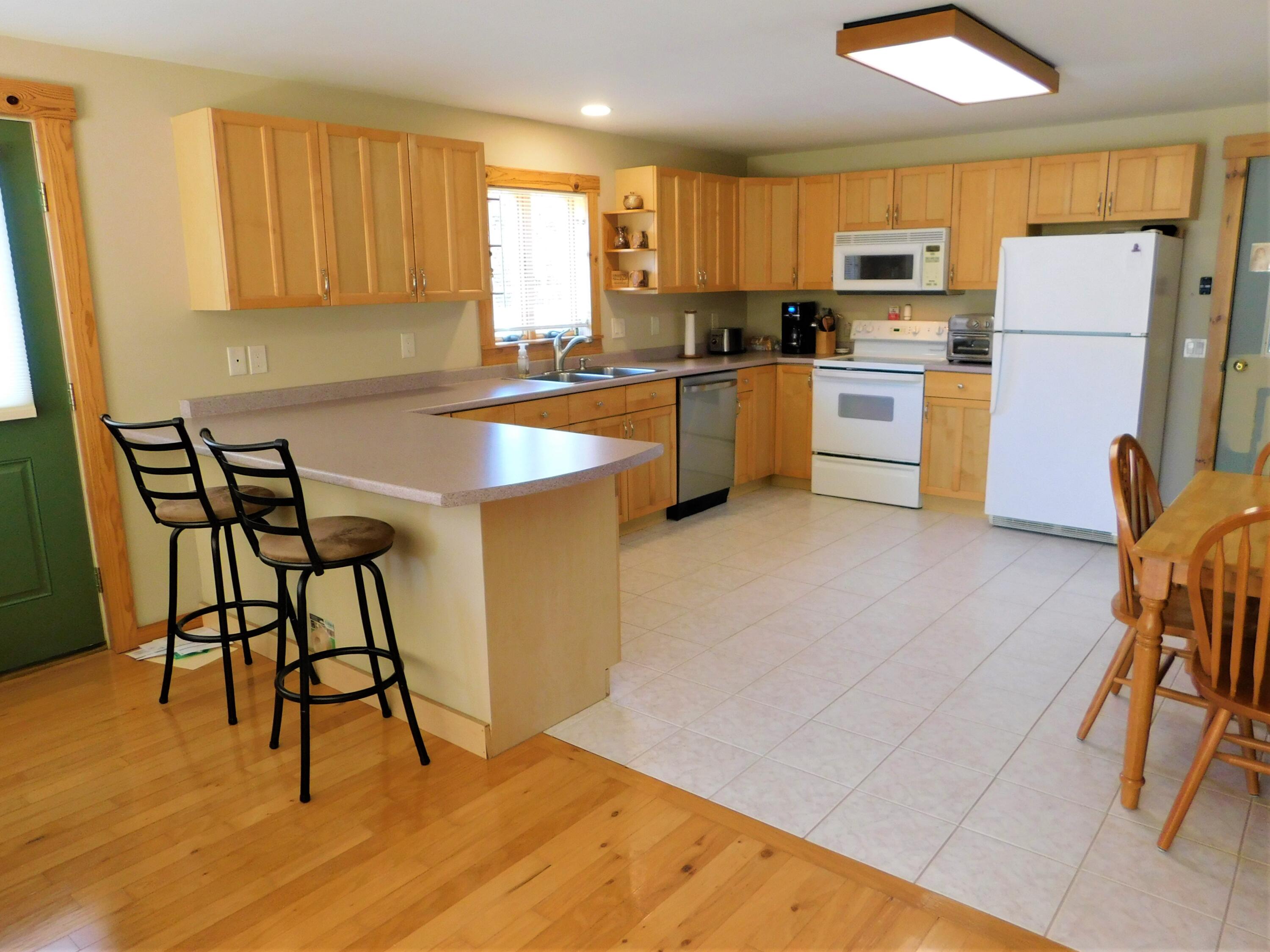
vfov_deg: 58.9
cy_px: 476
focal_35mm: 23
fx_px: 844
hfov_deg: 73.9
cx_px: 635
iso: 160
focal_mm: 4
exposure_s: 1/30
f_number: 3
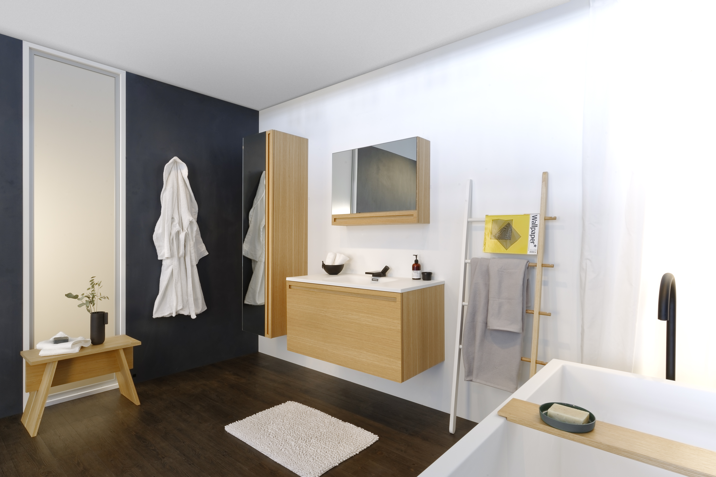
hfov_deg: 86.9
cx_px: 358
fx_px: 378
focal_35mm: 19
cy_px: 238
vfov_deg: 64.6
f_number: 20
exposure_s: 1
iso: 200
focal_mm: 19
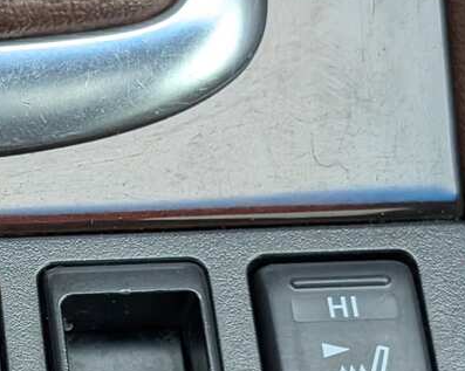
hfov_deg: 11.2
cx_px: -69
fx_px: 2324
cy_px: 414
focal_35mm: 169
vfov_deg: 9.0
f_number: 1.68
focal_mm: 6.9
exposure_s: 1/151
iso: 123
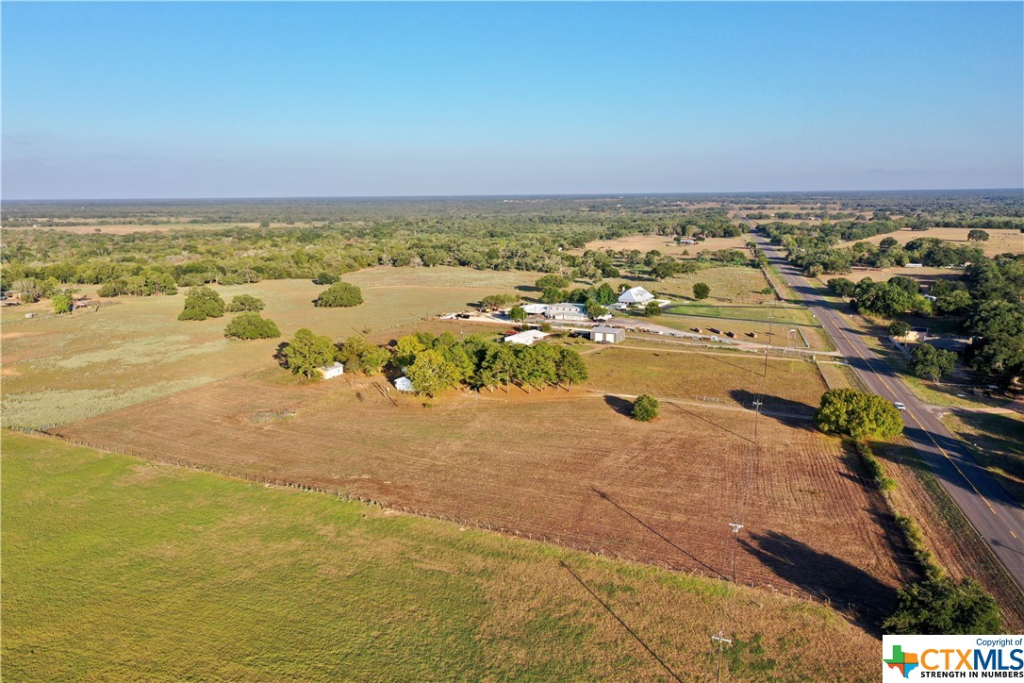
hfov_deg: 65.5
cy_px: 342
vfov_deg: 46.4
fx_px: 796
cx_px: 512
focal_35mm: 28
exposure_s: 1/320
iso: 100
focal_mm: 10.26
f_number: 5
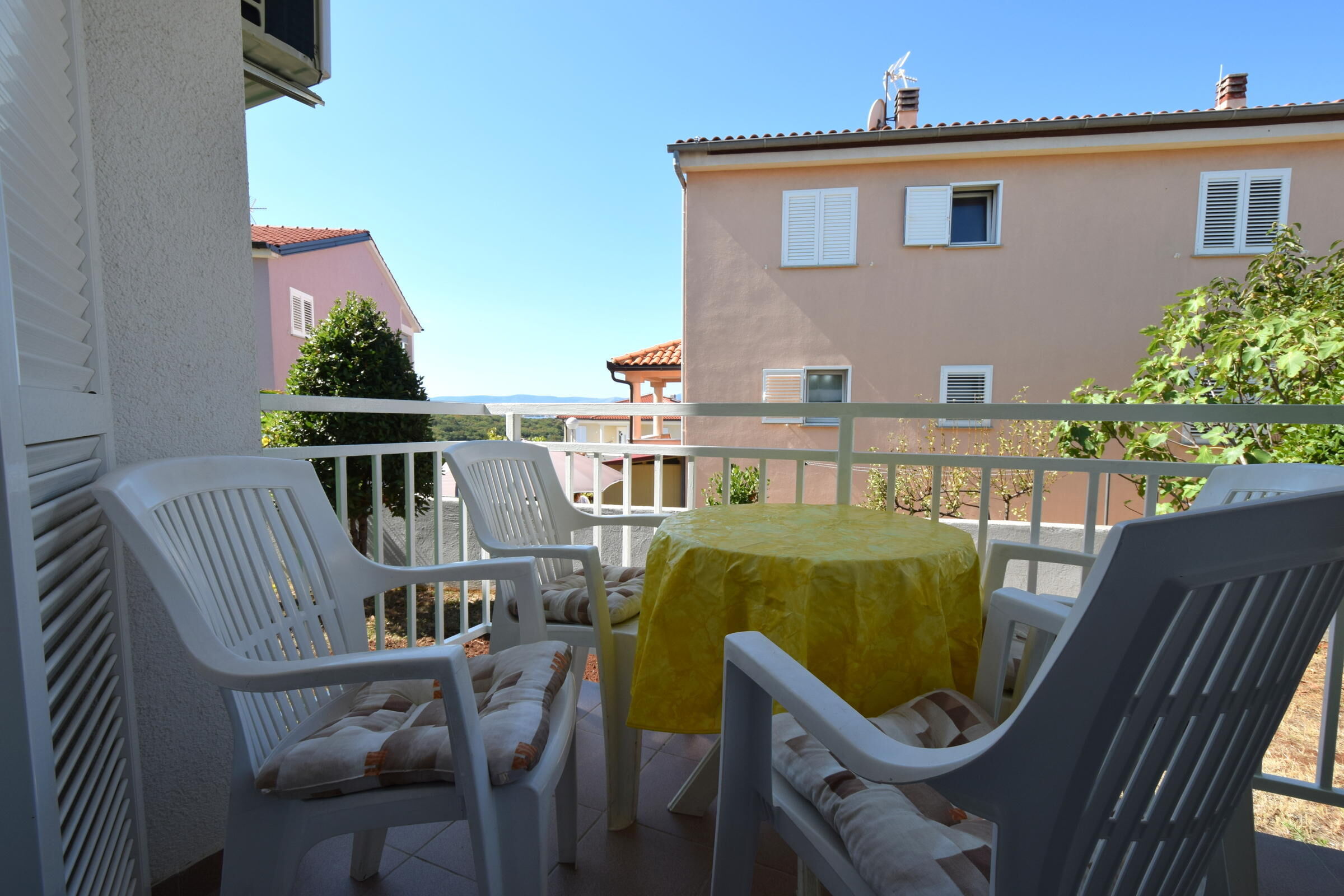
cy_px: 448
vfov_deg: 77.3
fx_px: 560
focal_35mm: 15
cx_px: 672
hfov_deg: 100.4
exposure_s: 1/250
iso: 200
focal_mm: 10
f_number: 8
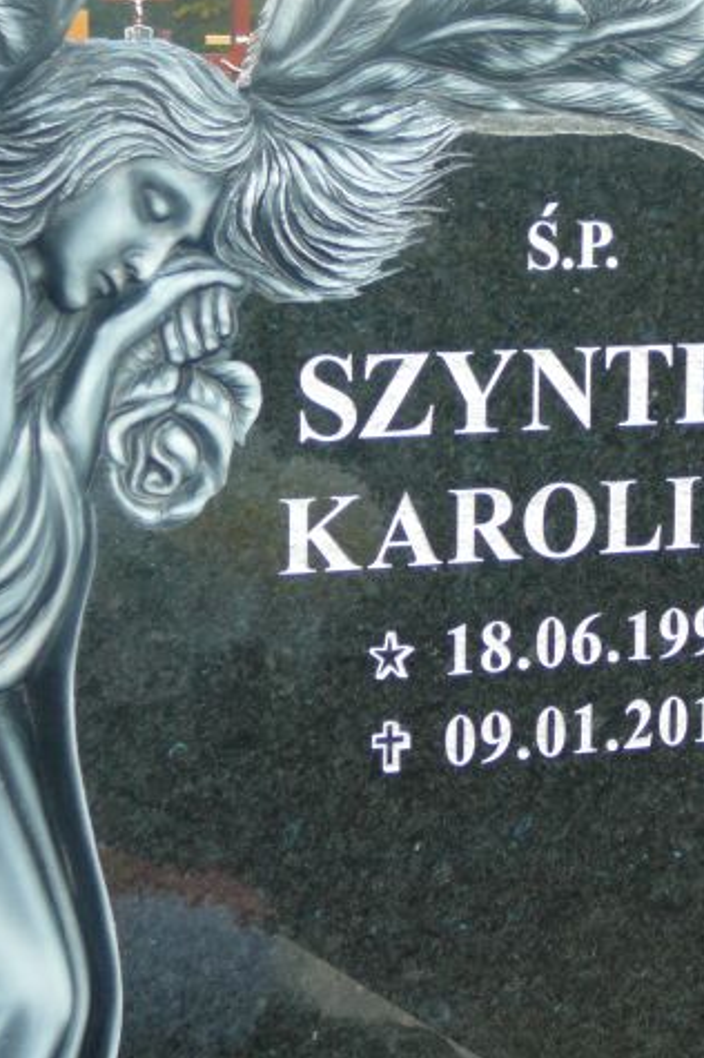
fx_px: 3172
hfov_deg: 12.6
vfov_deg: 18.9
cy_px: 528
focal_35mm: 108
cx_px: 472
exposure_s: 1/100
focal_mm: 11.5
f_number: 3.7
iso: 80
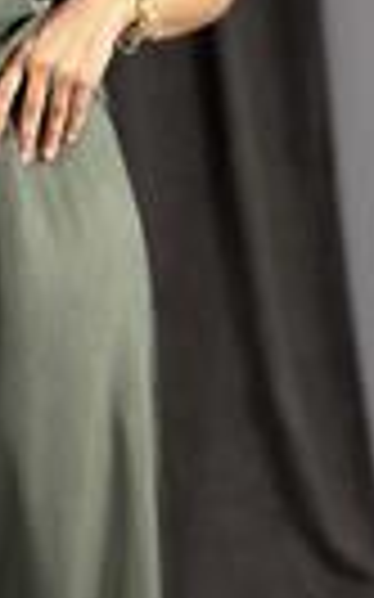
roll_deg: +2.1
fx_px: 2580
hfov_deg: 8.2
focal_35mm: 158
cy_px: 268
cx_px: -41
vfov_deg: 13.3
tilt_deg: -11.0
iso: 160
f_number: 1.78
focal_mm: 6.86
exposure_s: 1/100
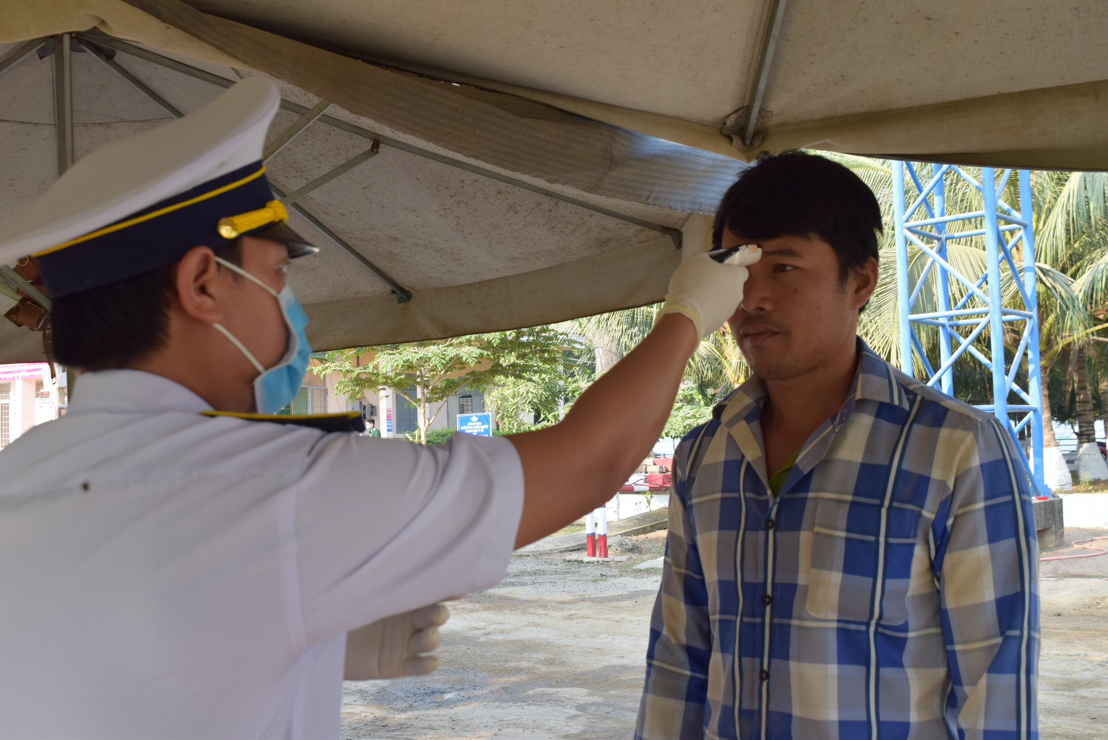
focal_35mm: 36
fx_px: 1108
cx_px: 554
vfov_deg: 36.9
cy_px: 370
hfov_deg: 53.1
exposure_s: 1/200
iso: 400
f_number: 8
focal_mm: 24
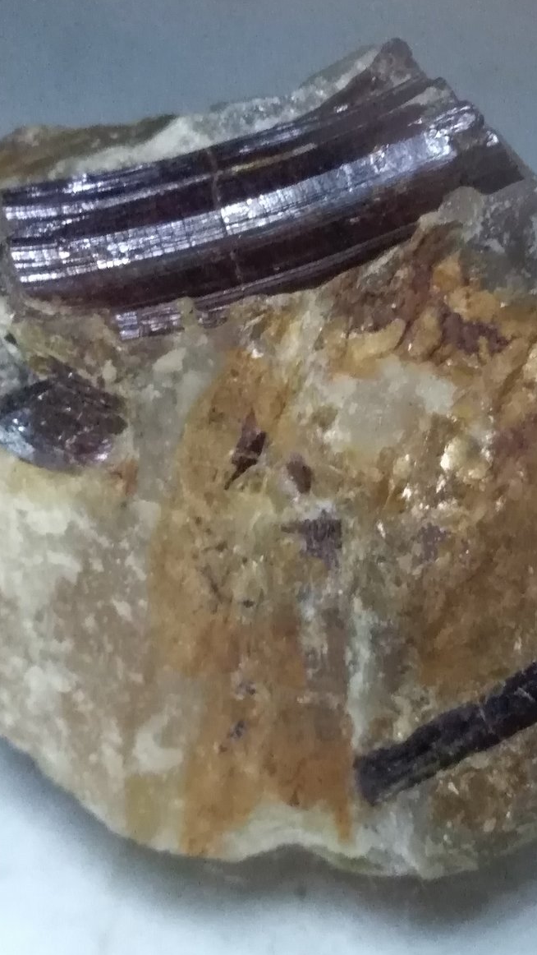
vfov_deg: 51.0
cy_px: 353
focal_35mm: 39
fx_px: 987
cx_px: 342
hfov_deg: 30.3
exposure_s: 1/14.3
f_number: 2
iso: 917
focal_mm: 3.54
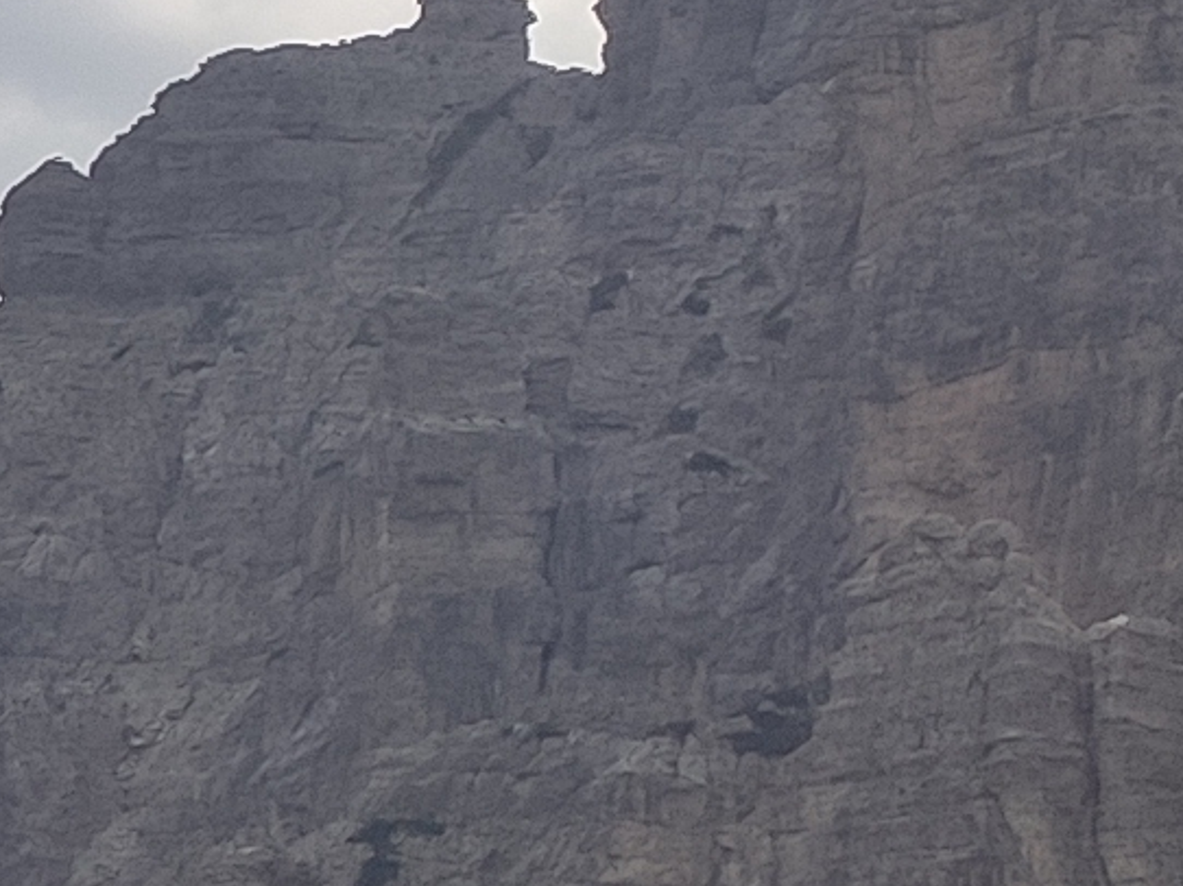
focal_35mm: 192
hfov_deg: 8.6
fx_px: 6559
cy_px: 834
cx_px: -2340
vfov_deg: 7.7
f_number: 1.75
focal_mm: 4.77
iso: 112
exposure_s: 1/3335
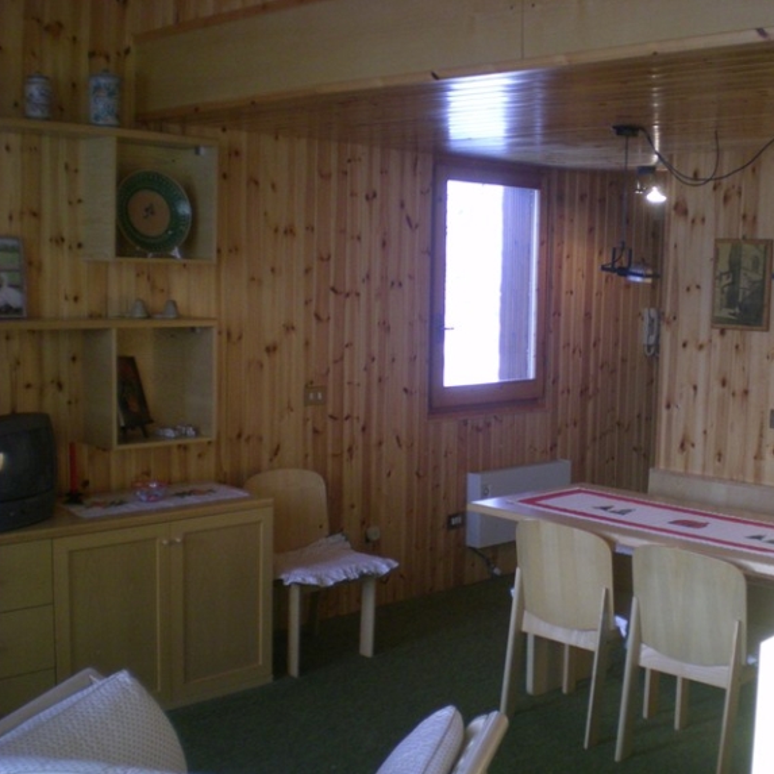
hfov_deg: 37.2
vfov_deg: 37.6
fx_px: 1138
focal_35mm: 45
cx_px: 515
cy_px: 388
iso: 180
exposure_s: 1/60.2
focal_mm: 6.3
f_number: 3.1
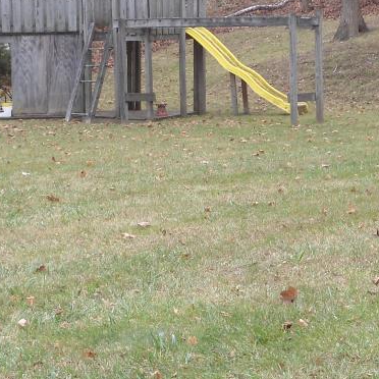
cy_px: 59
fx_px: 1325
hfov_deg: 16.1
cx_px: 348
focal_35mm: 107
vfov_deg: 16.1
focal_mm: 7.9
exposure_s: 1/80
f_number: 3.5
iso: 80
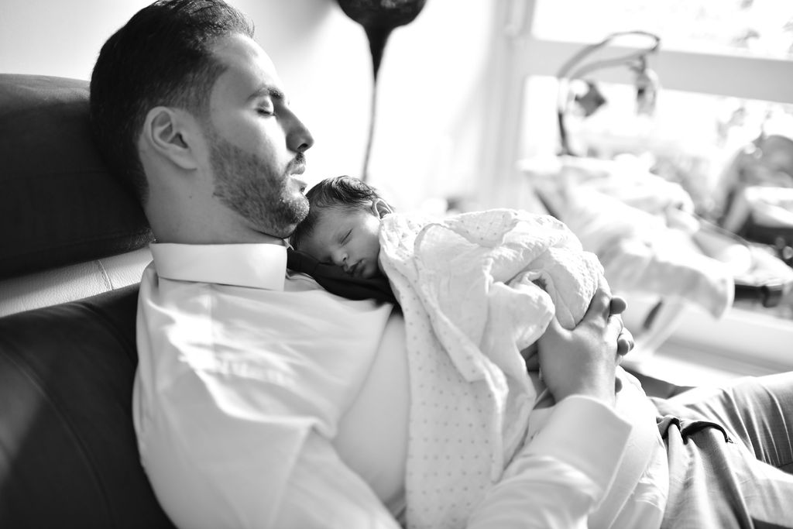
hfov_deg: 54.4
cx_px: 396
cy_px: 264
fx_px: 771
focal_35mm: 35
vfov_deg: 37.9
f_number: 1.4
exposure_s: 1/200
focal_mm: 35
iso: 250
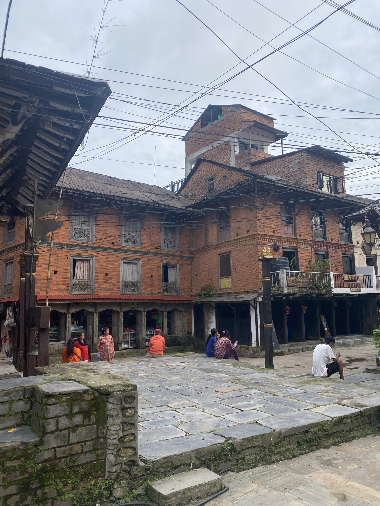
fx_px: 381
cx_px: 190
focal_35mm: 26
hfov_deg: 53.1
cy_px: 253
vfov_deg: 67.3
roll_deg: +2.8
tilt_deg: +7.6
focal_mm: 4.25
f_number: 1.8
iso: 32
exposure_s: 1/654
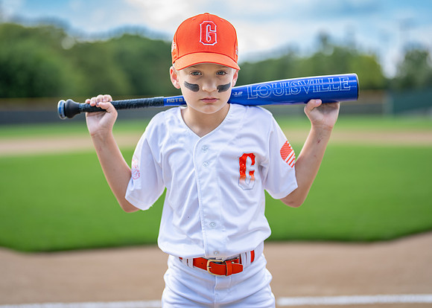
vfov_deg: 24.0
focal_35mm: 59
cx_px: 214
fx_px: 726
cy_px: 135
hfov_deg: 33.1
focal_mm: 50
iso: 100
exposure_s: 1/2000
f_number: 1.2
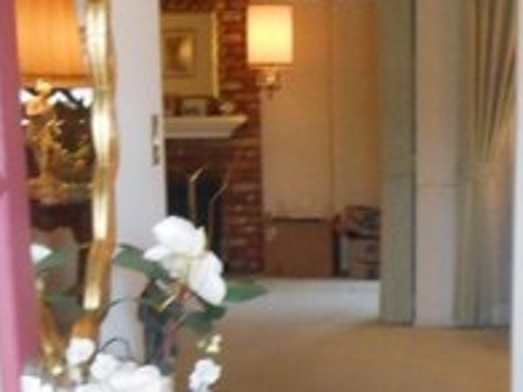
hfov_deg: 22.8
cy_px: 397
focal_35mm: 85
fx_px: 1284
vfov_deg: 17.0
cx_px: 400
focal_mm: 4.6
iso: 250
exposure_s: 1/30
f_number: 3.5
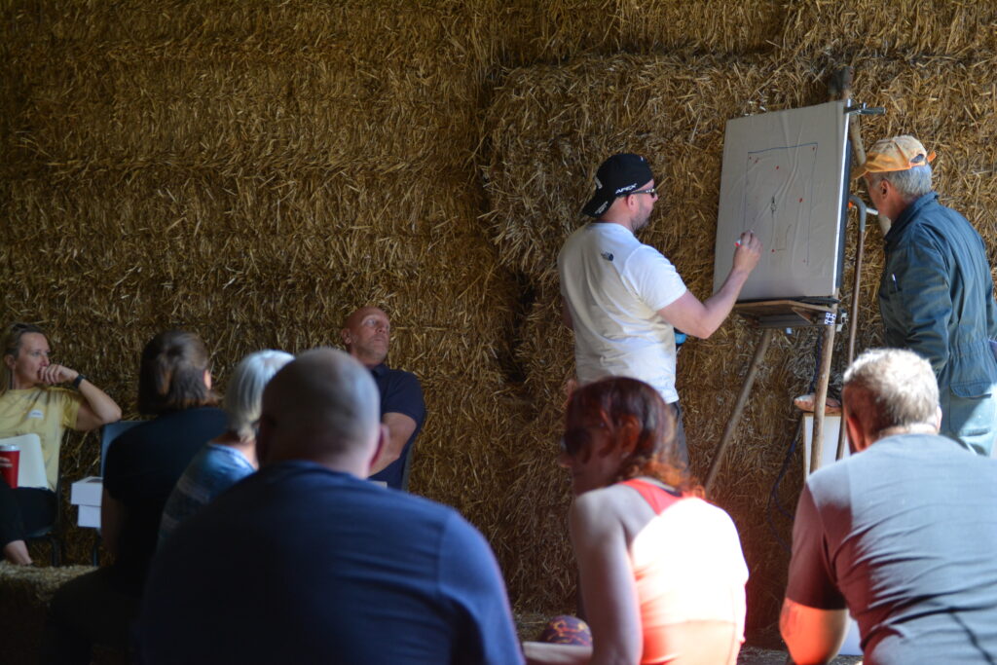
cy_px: 332
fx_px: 2285
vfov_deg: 16.6
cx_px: 498
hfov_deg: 24.6
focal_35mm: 82
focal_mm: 55
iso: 800
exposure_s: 1/500
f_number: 4
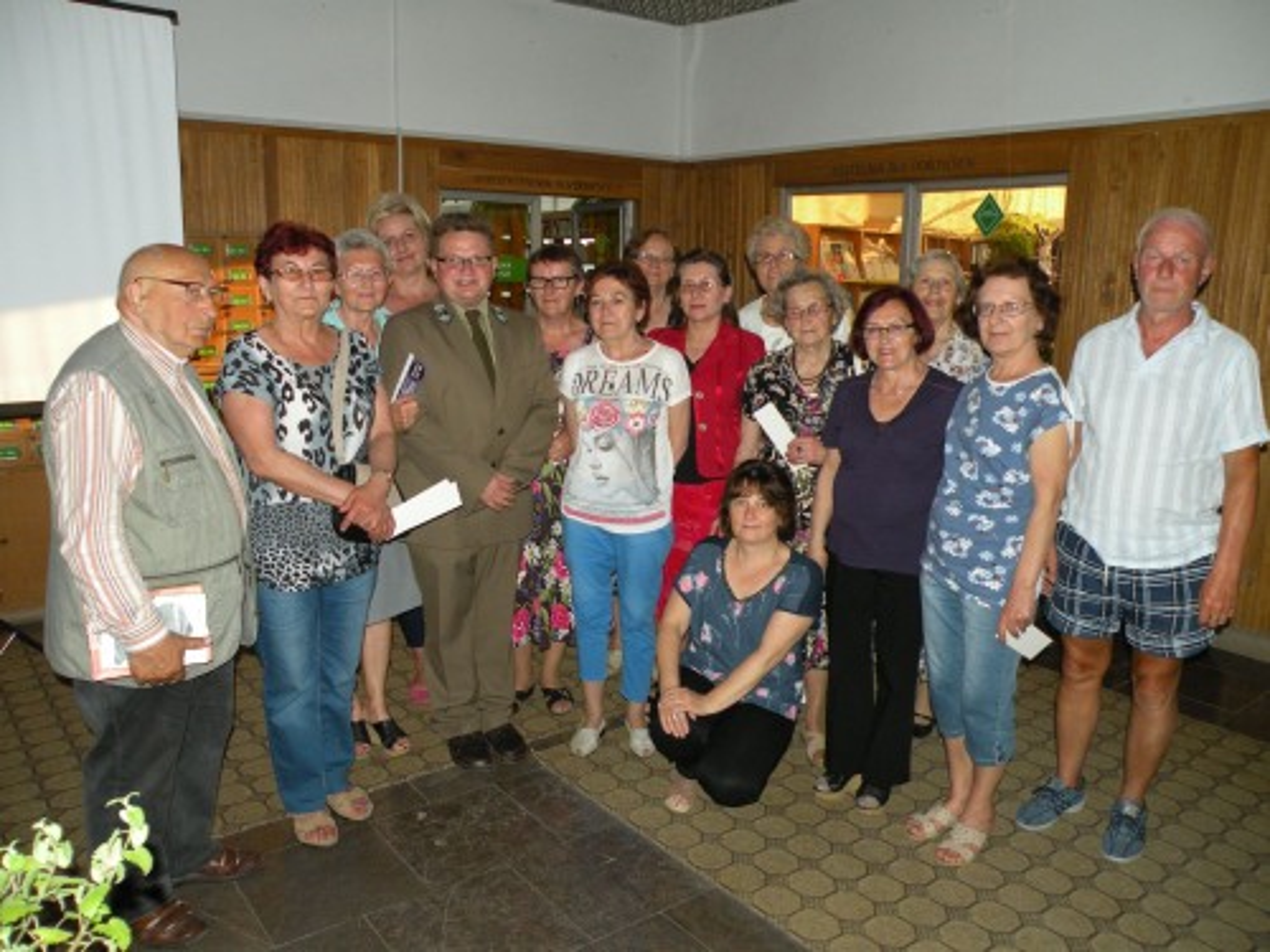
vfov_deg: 51.4
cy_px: 476
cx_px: 635
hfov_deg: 65.3
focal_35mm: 27
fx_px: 991
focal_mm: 4.7
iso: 121
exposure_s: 1/60
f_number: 2.8
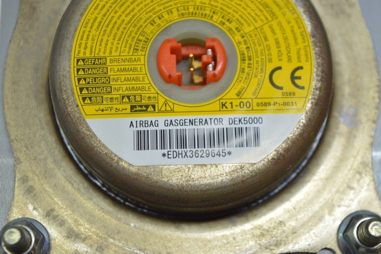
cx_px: 190
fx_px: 872
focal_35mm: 82
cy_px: 127
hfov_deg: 24.6
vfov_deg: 16.5
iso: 400
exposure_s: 1/50
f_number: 5.6
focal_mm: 55
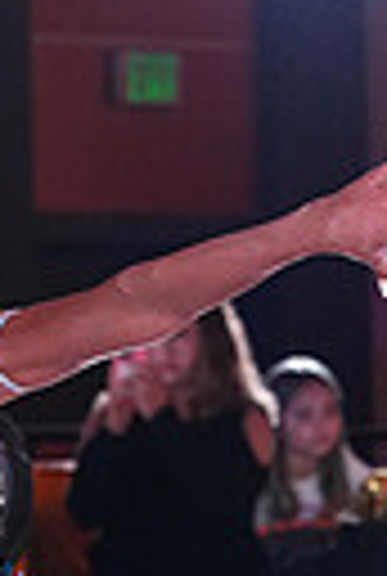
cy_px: 810
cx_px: -416
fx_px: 7602
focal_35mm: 474
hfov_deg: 2.9
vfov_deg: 4.3
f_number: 5
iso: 5000
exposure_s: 1/400
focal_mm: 105
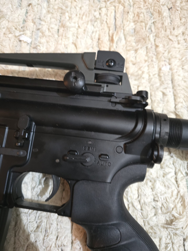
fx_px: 167
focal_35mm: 23
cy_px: 126
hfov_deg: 58.9
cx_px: 94
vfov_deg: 73.9
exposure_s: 1/16.7
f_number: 1.7
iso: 1250
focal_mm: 6.3
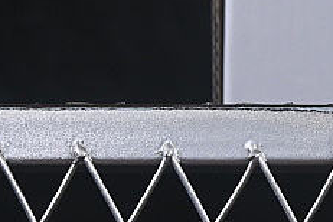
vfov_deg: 3.9
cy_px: -213
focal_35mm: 351
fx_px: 3246
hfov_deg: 5.7
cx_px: 770
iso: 160
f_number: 8
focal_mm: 50
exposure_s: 1/80
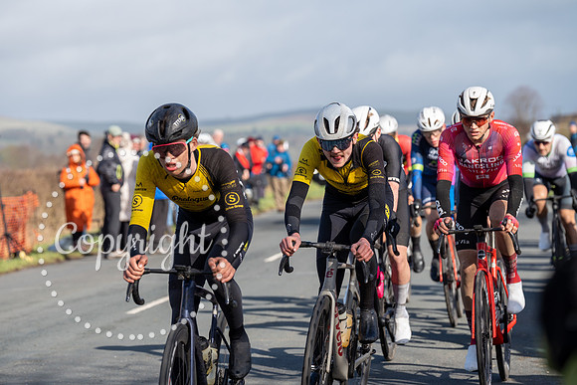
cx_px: 288
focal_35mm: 154
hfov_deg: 13.3
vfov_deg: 8.9
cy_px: 192
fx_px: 2469
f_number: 5
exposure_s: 1/1000
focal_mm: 154
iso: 320
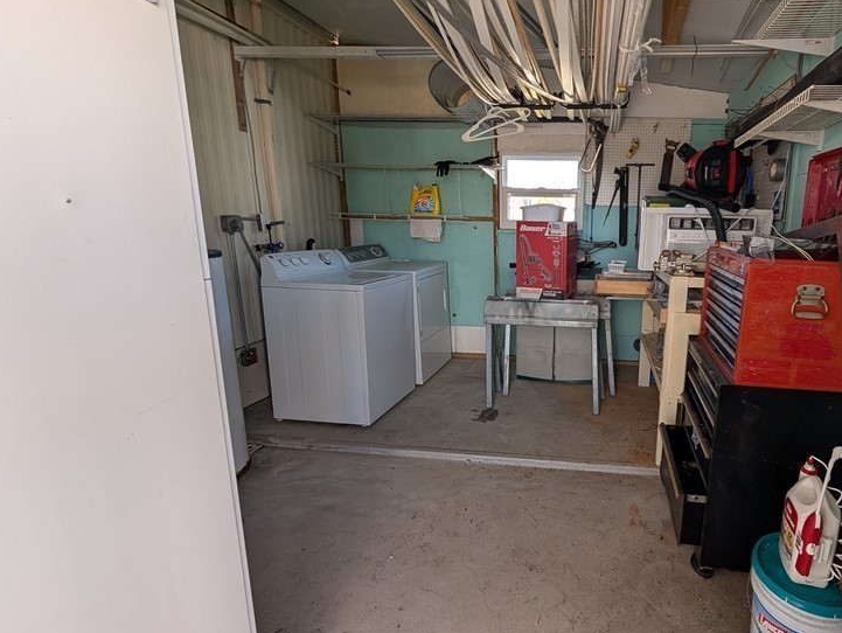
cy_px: 312
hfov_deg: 87.8
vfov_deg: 74.8
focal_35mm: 17
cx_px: 561
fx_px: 414
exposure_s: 1/132
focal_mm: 2.02
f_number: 1.7
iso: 54
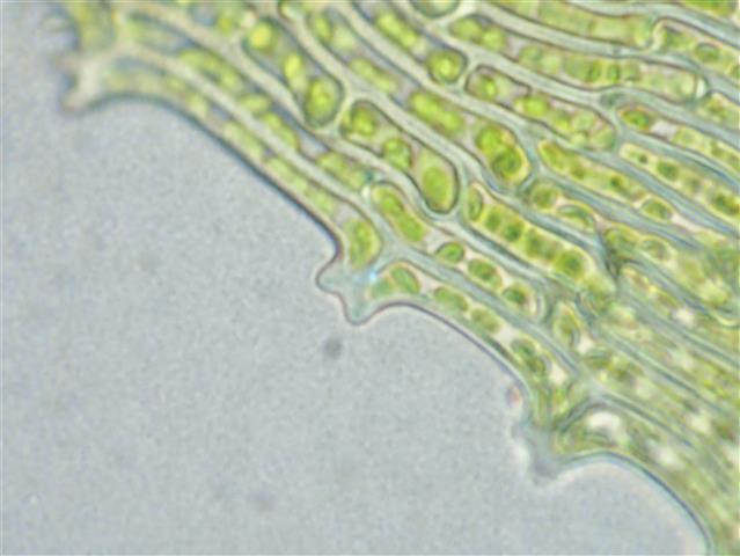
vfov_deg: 24.1
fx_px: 1305
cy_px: 278
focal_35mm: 61
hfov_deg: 31.7
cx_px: 370
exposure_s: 1/60
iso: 320
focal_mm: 11.01
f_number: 3.6
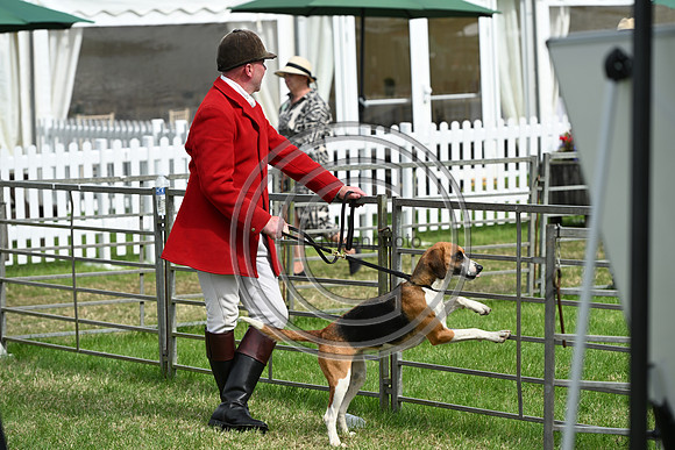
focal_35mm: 140
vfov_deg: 9.8
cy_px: 225
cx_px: 338
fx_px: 2625
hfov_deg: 14.7
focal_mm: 140
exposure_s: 1/1000
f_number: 4.5
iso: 140
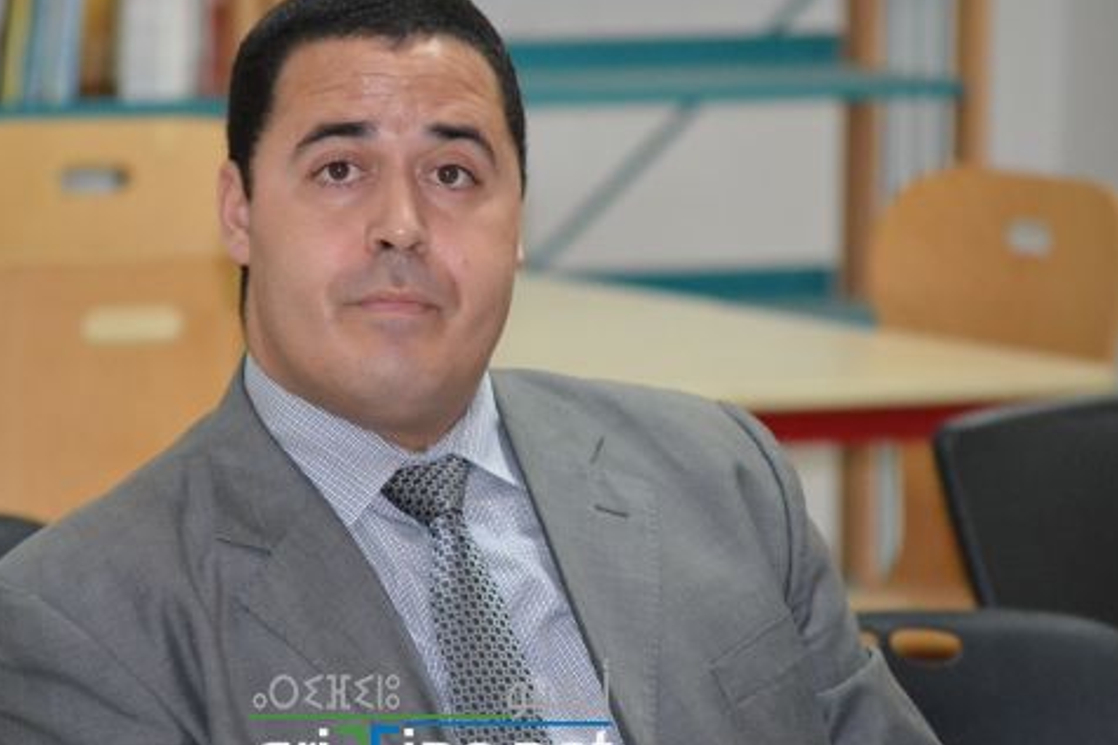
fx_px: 10327
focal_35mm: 333
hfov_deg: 6.2
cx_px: 437
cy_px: 407
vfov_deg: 4.1
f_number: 5.3
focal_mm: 165
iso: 3200
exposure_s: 1/60
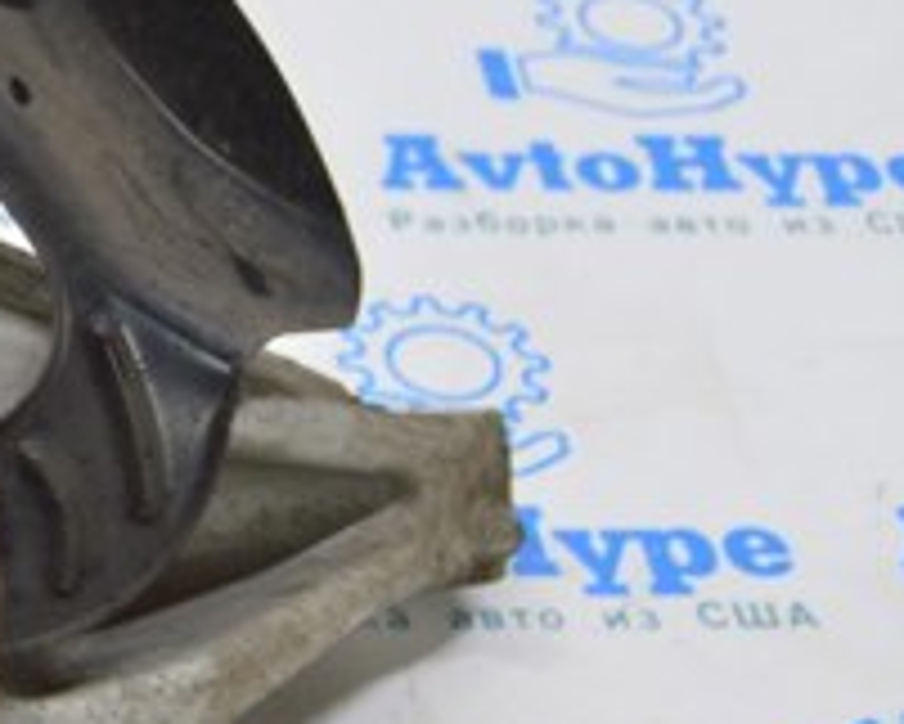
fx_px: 3707
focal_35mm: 138
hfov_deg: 13.2
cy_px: 299
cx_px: -382
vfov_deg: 11.2
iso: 400
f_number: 5.6
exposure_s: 1/20
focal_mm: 31
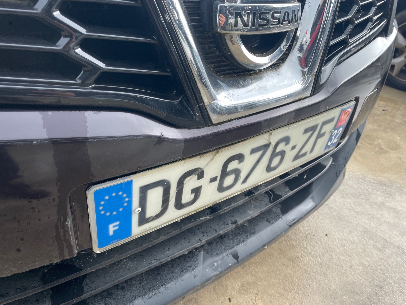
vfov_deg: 53.1
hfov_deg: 67.3
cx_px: 203
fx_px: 305
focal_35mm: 26
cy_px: 152
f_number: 1.6
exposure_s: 1/161
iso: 32
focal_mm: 4.2
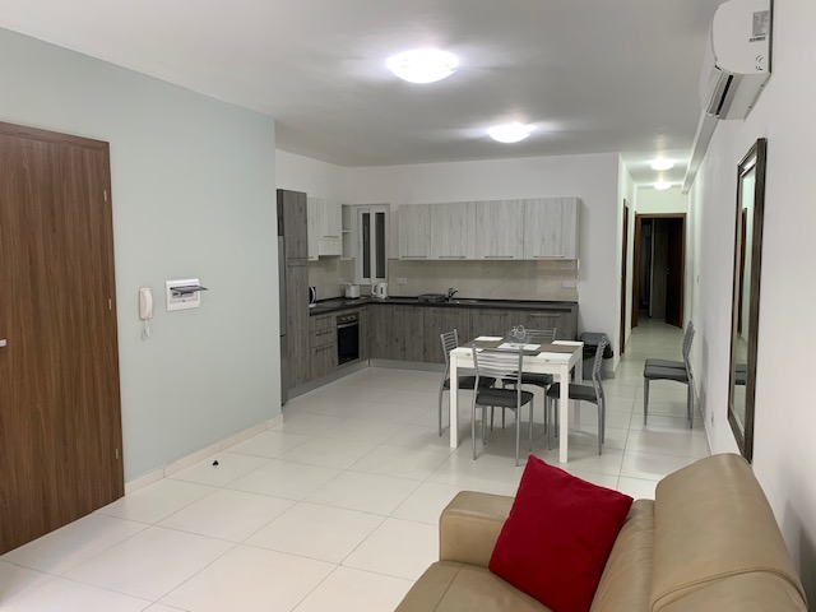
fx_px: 613
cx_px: 408
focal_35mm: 26
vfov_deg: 53.1
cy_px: 306
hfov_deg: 67.3
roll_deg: -0.2
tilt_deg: -4.2
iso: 64
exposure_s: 1/50
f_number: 1.8
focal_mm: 4.25
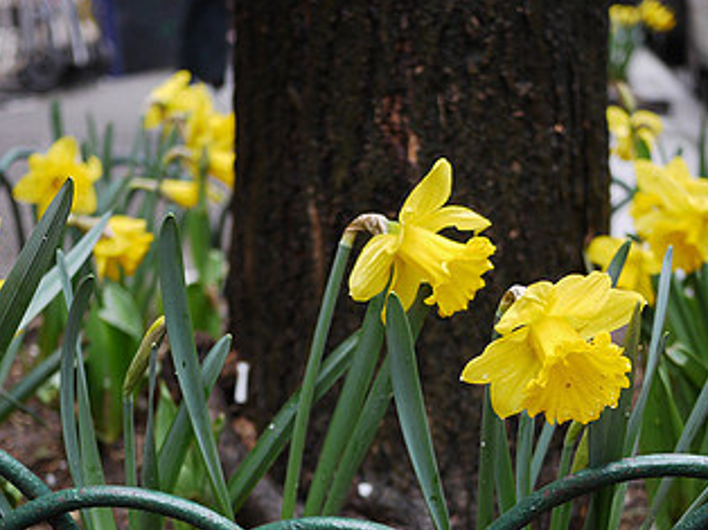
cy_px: 412
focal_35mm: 74
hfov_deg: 26.3
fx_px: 1512
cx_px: 374
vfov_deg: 19.7
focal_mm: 20
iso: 125
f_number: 1.7
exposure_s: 1/125
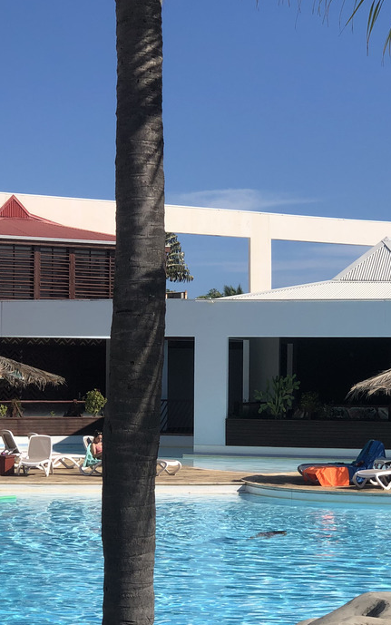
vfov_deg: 21.6
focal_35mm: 96
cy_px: 363
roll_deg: -0.1
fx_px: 1636
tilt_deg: +0.4
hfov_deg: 13.6
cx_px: 214
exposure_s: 1/1919
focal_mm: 6
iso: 16
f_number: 2.4
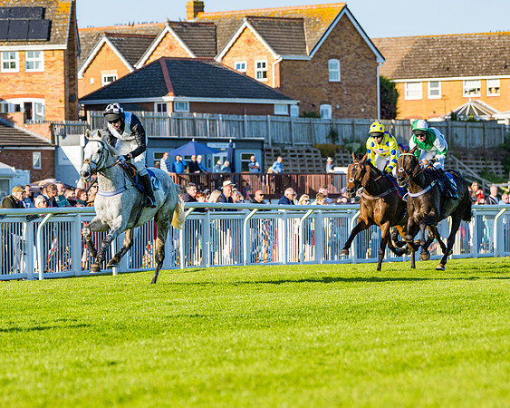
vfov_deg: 6.6
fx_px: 3510
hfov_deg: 8.3
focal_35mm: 233
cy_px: 227
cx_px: 122
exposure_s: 1/1250
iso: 200
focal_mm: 135
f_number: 4
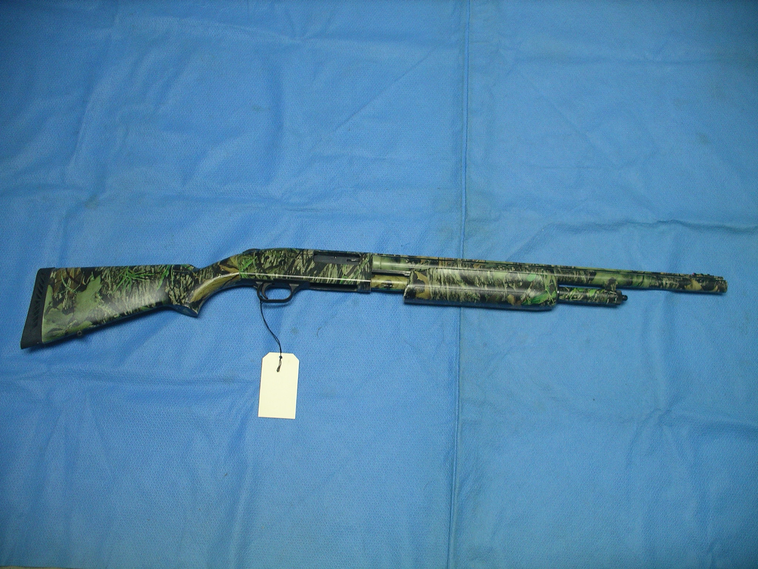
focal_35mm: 37
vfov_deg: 38.7
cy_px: 284
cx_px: 379
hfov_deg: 50.1
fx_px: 810
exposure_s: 1/40
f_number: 2.8
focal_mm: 7.8
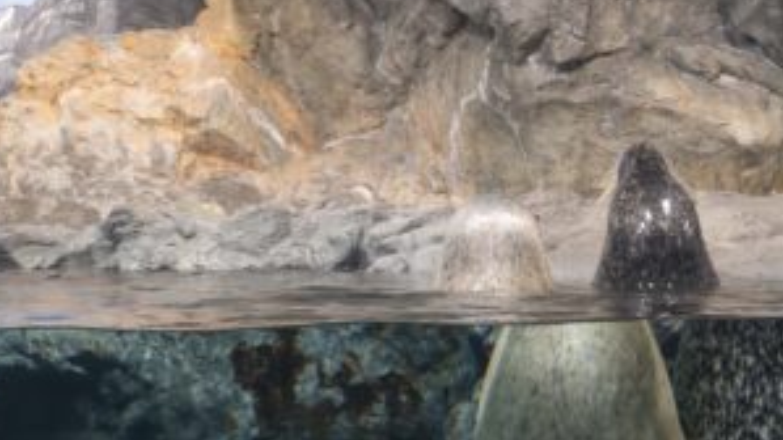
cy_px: 460
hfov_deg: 18.6
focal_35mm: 115
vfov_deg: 10.4
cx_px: 301
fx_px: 2387
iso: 400
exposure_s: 1/60
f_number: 4.5
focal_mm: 32
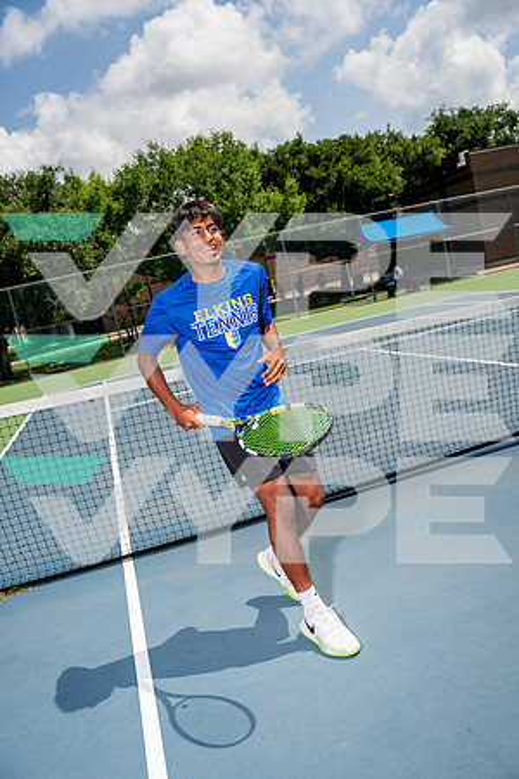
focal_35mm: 30
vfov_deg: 61.9
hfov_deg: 43.6
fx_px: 649
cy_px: 390
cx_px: 260
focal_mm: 30
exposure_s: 1/1600
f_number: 4
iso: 100
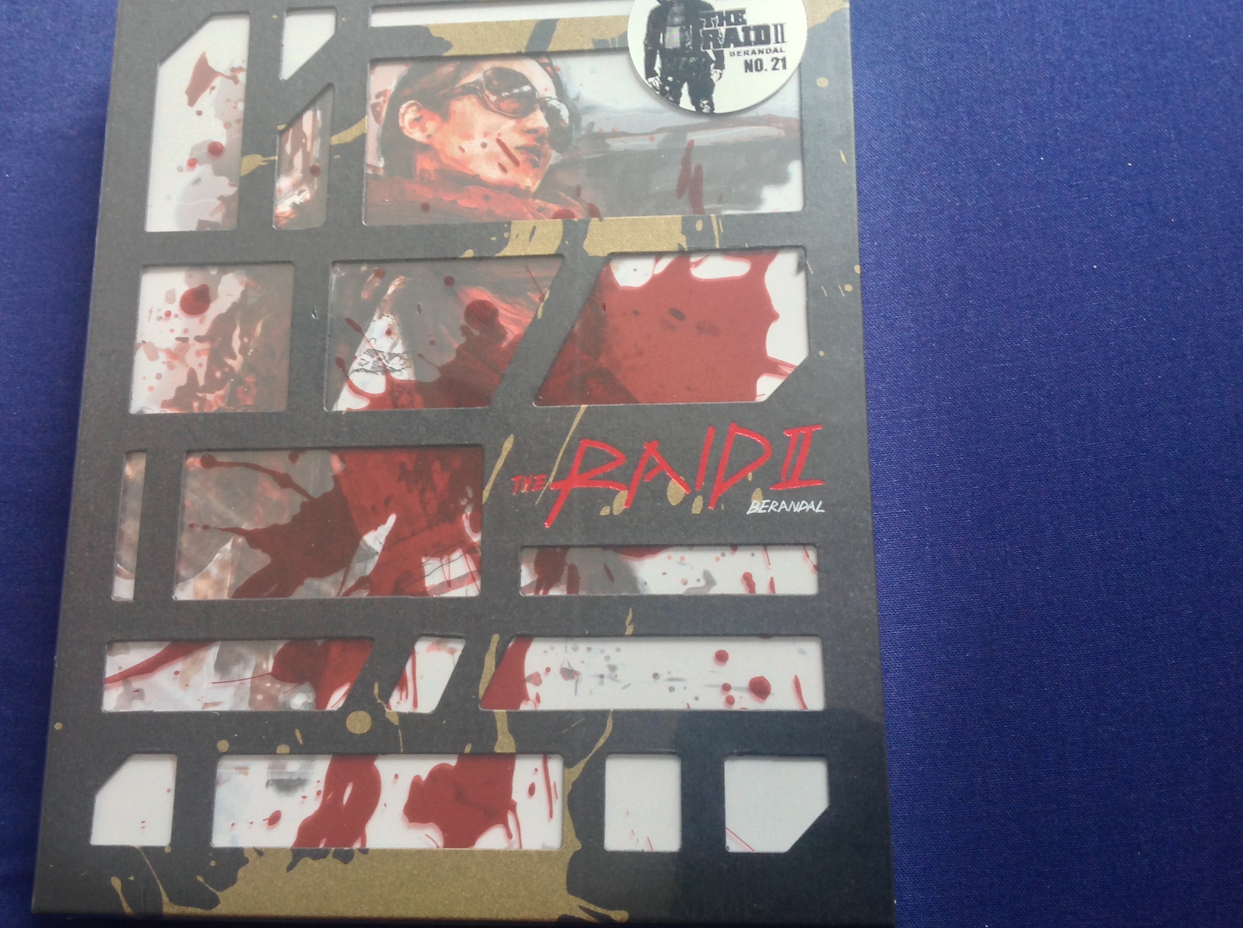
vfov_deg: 35.0
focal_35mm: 41
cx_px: 567
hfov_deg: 45.8
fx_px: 1470
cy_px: 428
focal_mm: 4.28
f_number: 2.4
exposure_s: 1/15
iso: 50
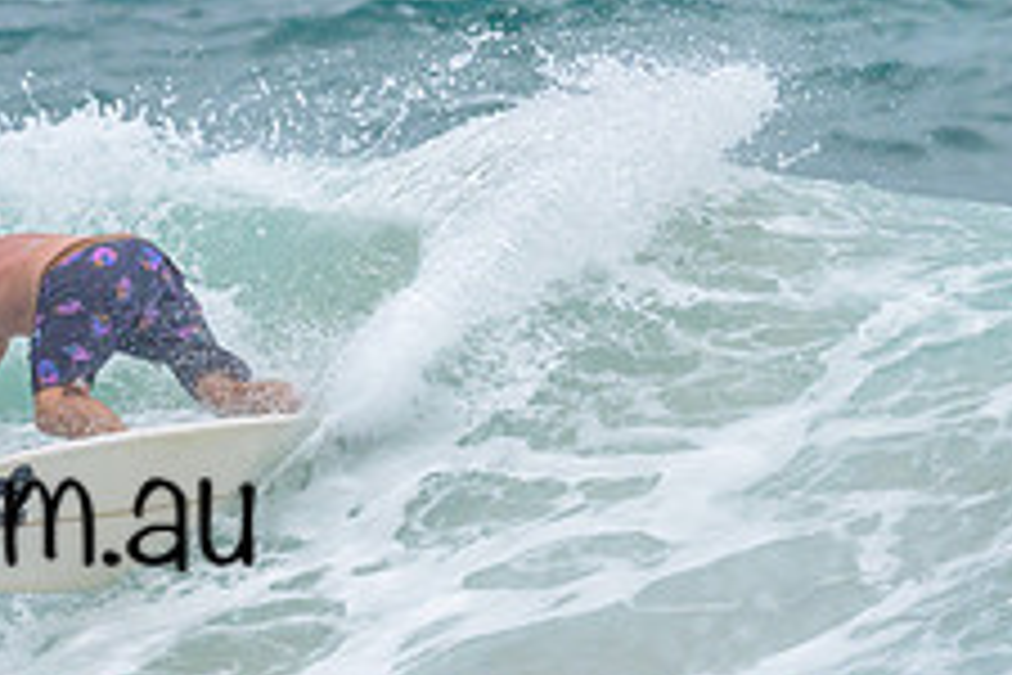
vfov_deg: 0.5
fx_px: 79717
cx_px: 212
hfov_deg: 0.7
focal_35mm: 2836
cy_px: 391
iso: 320
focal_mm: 800
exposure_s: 1/2000
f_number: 6.3
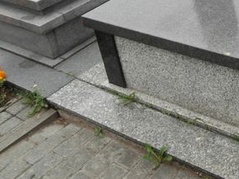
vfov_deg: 26.1
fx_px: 373
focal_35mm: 54
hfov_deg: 32.2
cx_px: 248
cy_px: 15
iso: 80
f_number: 3.4
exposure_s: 1/90
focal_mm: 5.2
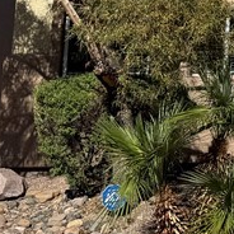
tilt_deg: +10.7
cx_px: 429
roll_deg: +0.6
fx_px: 902
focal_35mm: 118
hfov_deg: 13.2
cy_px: -113
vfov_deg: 13.9
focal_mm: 6.76
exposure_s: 1/9009
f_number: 1.78
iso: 80
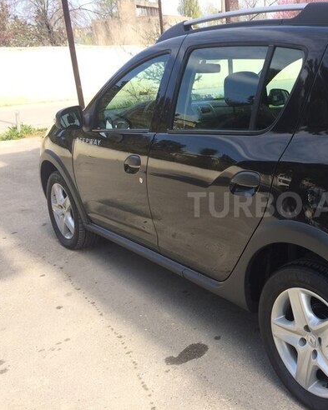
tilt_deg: -18.5
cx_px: 273
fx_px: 462
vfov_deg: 48.0
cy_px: 205
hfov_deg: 37.4
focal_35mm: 38
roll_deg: +1.6
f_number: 2.2
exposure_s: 1/695
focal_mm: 4.15
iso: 32
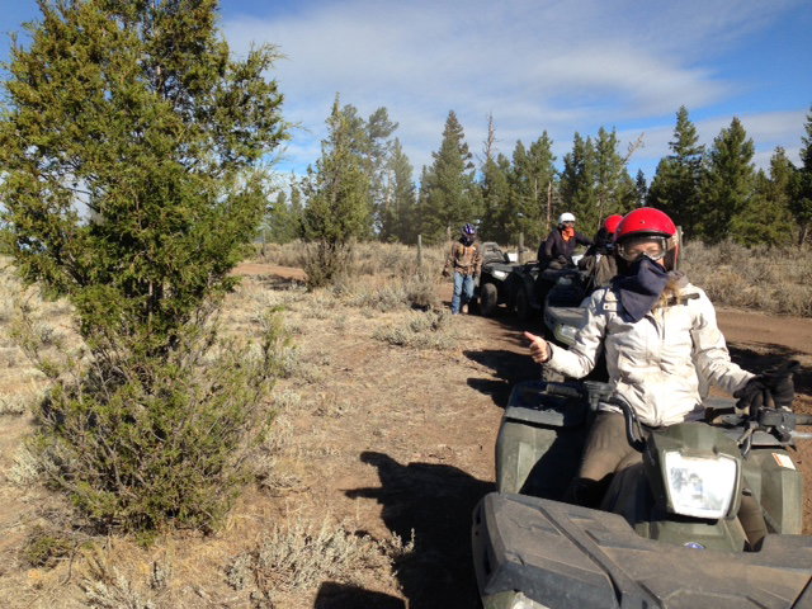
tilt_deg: -2.0
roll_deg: +0.1
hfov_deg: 55.4
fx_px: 774
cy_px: 304
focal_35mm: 33
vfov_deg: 42.9
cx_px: 406
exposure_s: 1/1290
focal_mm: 4.12
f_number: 2.4
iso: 50
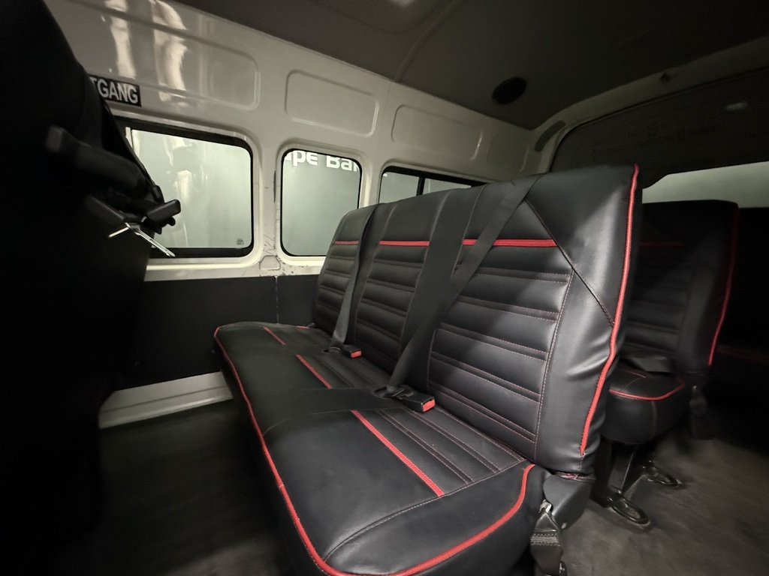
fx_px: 311
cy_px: 288
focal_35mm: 14
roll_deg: -1.3
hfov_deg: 102.1
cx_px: 384
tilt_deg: -8.2
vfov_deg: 85.7
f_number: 2.2
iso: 2000
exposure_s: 1/30
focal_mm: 2.22
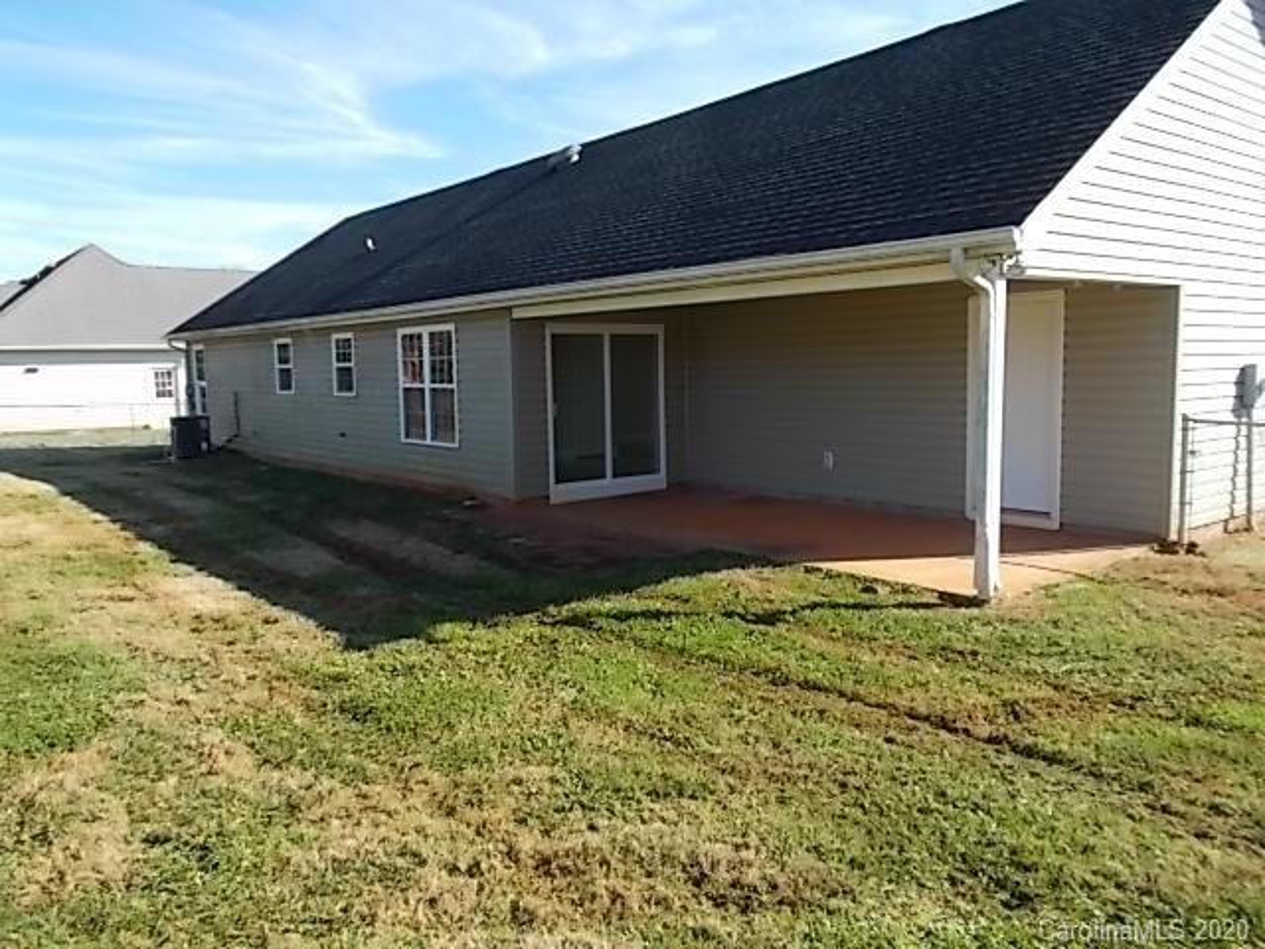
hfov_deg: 67.3
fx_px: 950
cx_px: 632
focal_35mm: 26
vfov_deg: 53.1
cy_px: 474
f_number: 3.2
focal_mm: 4.6
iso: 80
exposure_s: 1/400
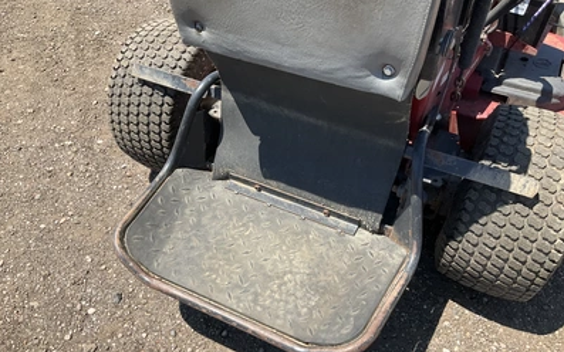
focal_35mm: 31
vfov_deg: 40.4
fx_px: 476
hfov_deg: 61.2
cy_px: 210
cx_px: 281
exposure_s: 1/912
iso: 25
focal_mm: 3
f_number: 1.8
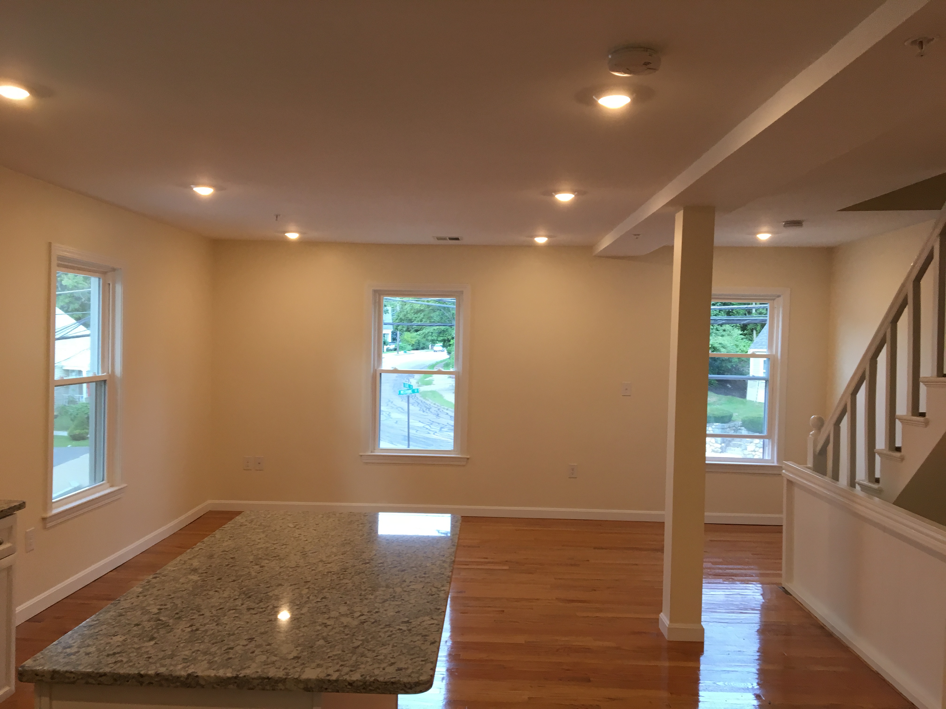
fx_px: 793
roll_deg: -0.8
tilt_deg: +0.3
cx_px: 473
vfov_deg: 48.2
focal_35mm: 29
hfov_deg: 61.7
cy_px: 354
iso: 25
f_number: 2.2
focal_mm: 4.15
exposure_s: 1/30
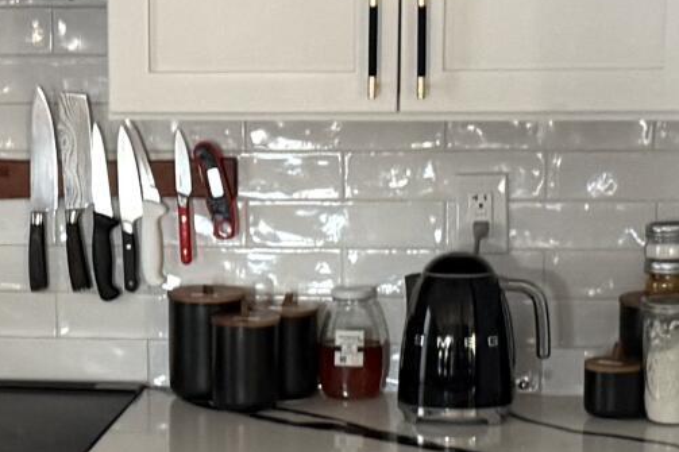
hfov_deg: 13.5
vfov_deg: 9.2
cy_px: 441
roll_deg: +1.7
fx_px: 2809
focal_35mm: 149
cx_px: -58
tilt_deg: -11.3
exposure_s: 1/60
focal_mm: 6.76
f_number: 1.78
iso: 250
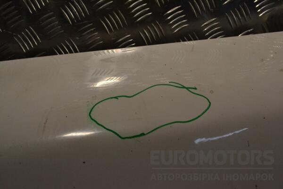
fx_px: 307
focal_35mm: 39
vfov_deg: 34.2
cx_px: 142
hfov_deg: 49.6
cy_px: 94
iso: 3200
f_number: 14
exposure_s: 1/800
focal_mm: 26
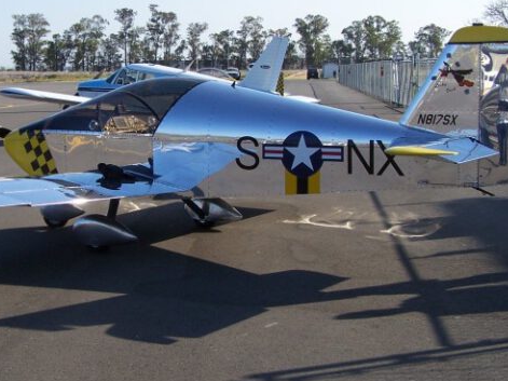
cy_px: 164
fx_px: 910
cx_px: 184
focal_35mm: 62
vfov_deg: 23.6
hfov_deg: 31.0
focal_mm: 6.3
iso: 80
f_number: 4
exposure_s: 1/750
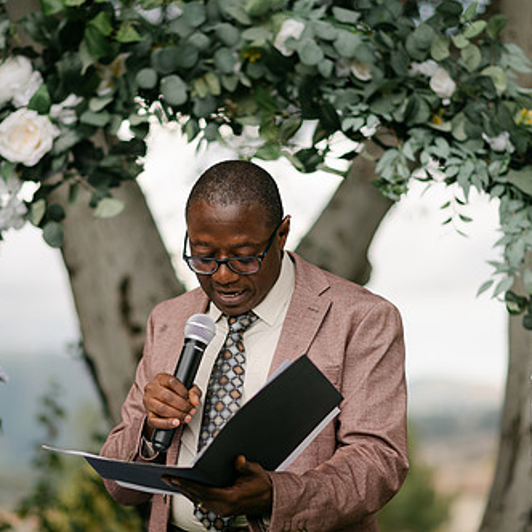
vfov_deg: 13.8
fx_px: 2191
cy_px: 264
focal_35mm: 126
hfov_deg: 13.8
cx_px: 236
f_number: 2
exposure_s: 1/1600
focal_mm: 85
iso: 100
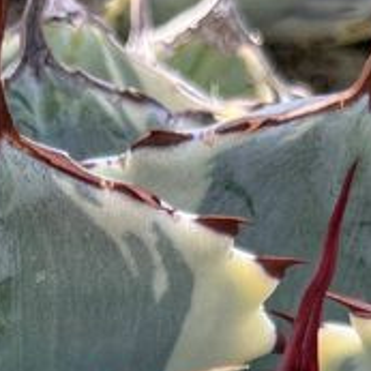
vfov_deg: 10.9
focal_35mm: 133
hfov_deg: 13.1
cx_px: 69
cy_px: 911
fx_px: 1613
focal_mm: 5.1
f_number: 1.6
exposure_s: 1/279
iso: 50
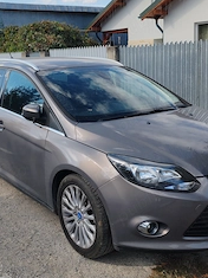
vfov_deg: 41.2
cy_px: 123
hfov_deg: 31.5
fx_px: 369
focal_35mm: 46
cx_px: 113
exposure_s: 1/550
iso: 50
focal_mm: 6.12
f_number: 1.9
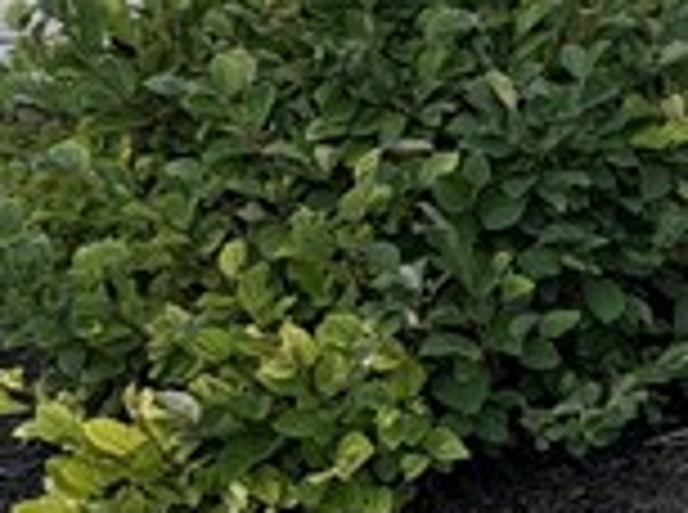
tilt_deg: -3.5
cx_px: 1992
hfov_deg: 9.7
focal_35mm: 161
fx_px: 3192
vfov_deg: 9.0
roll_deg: +0.9
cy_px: -252
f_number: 1.78
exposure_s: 1/3425
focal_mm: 6.76
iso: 80
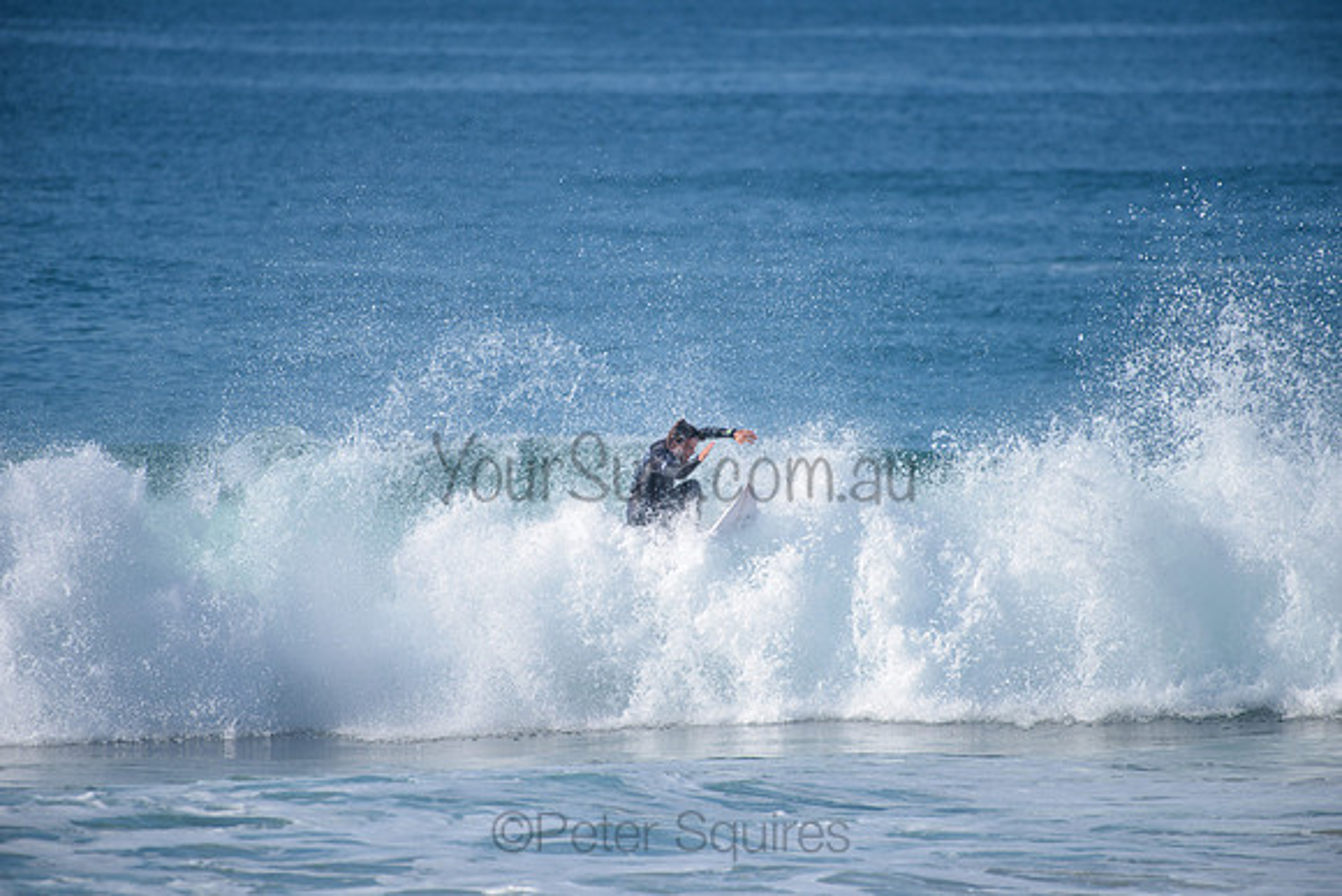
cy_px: 448
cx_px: 671
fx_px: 18642
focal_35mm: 500
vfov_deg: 2.8
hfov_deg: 4.1
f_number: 5.6
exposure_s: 1/2000
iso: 220
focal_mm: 500
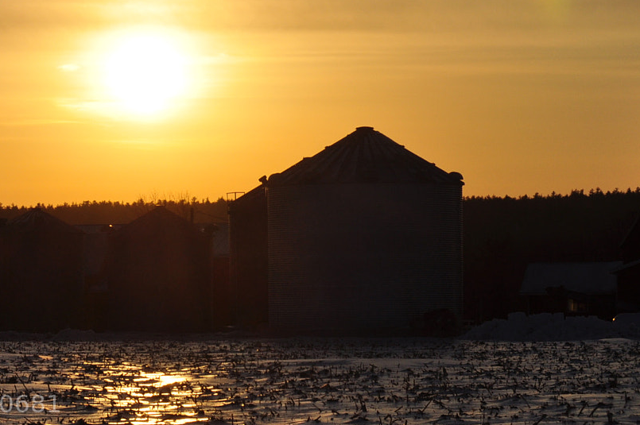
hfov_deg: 12.5
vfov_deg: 8.3
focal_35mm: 164
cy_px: 44
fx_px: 2912
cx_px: 281
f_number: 16
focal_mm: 55
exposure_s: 1/1000
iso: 200
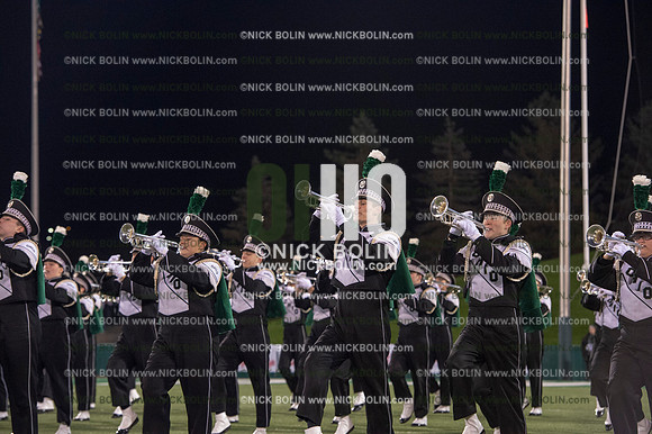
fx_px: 2444
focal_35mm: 135
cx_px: 326
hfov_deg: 15.2
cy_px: 217
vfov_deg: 10.1
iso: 6400
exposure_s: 1/400
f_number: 5.6
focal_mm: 135
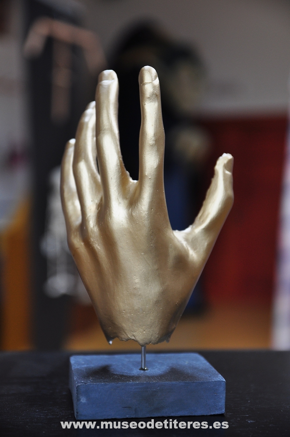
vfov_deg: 27.0
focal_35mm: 75
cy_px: 218
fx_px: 909
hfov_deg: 18.1
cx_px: 145
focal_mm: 50
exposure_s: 1/60
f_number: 2.8
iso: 400
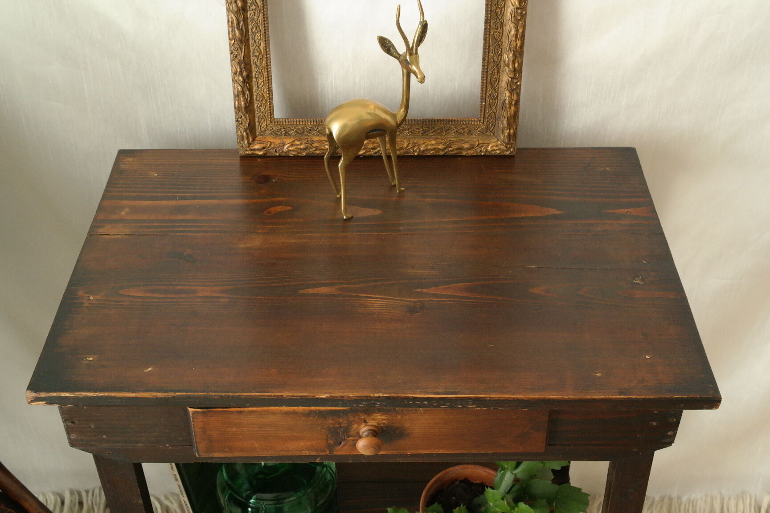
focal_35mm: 46
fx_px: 984
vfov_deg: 29.2
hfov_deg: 42.7
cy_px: 256
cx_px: 385
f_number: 5.6
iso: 1600
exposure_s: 1/30
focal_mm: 30
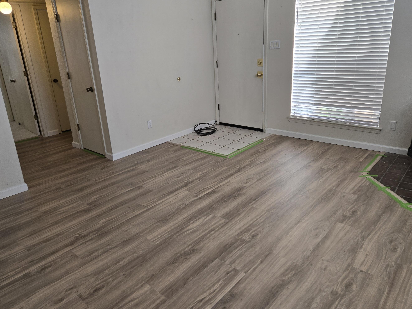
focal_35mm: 26
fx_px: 309
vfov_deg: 53.0
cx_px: 206
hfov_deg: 67.3
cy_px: 143
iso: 100
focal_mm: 5.4
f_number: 1.8
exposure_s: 1/120
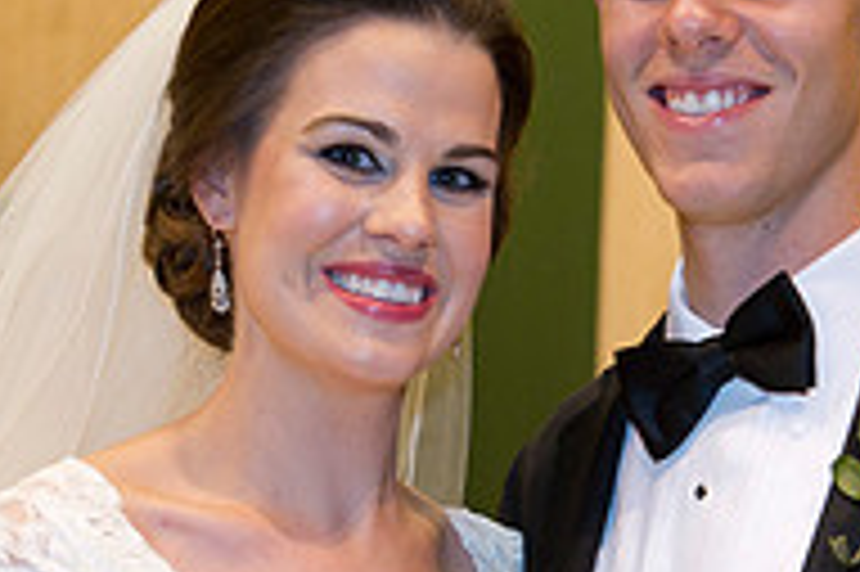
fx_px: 3485
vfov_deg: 9.3
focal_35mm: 146
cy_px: 563
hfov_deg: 14.0
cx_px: 675
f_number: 5
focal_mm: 48
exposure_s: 1/60
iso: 1600
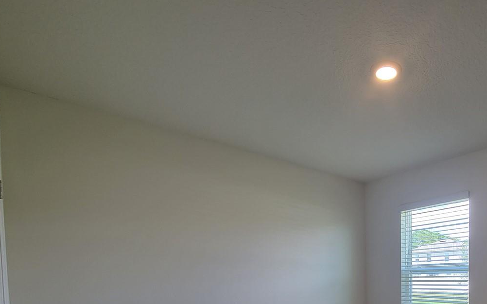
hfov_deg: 73.2
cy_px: 282
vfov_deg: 48.4
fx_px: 292
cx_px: 374
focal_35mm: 22
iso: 80
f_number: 2.2
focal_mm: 2.2
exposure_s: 1/60
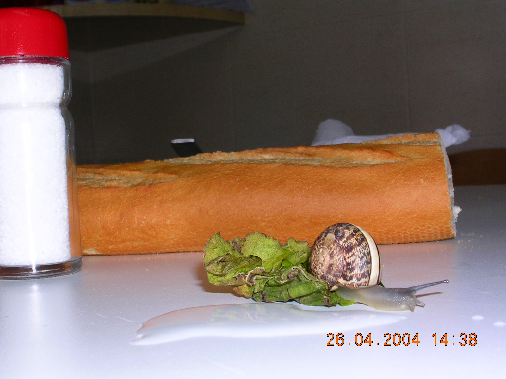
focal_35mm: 63
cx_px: 253
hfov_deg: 30.7
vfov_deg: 23.3
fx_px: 921
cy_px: 190
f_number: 7
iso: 50
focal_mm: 9.6
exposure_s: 1/60.1
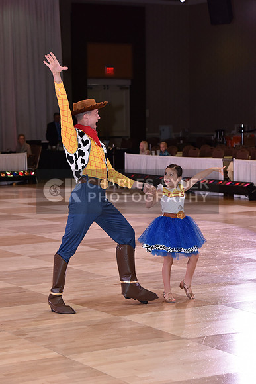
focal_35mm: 102
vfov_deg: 20.0
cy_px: 192
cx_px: 128
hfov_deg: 13.4
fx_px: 1087
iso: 1600
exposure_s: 1/250
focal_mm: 102
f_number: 6.3
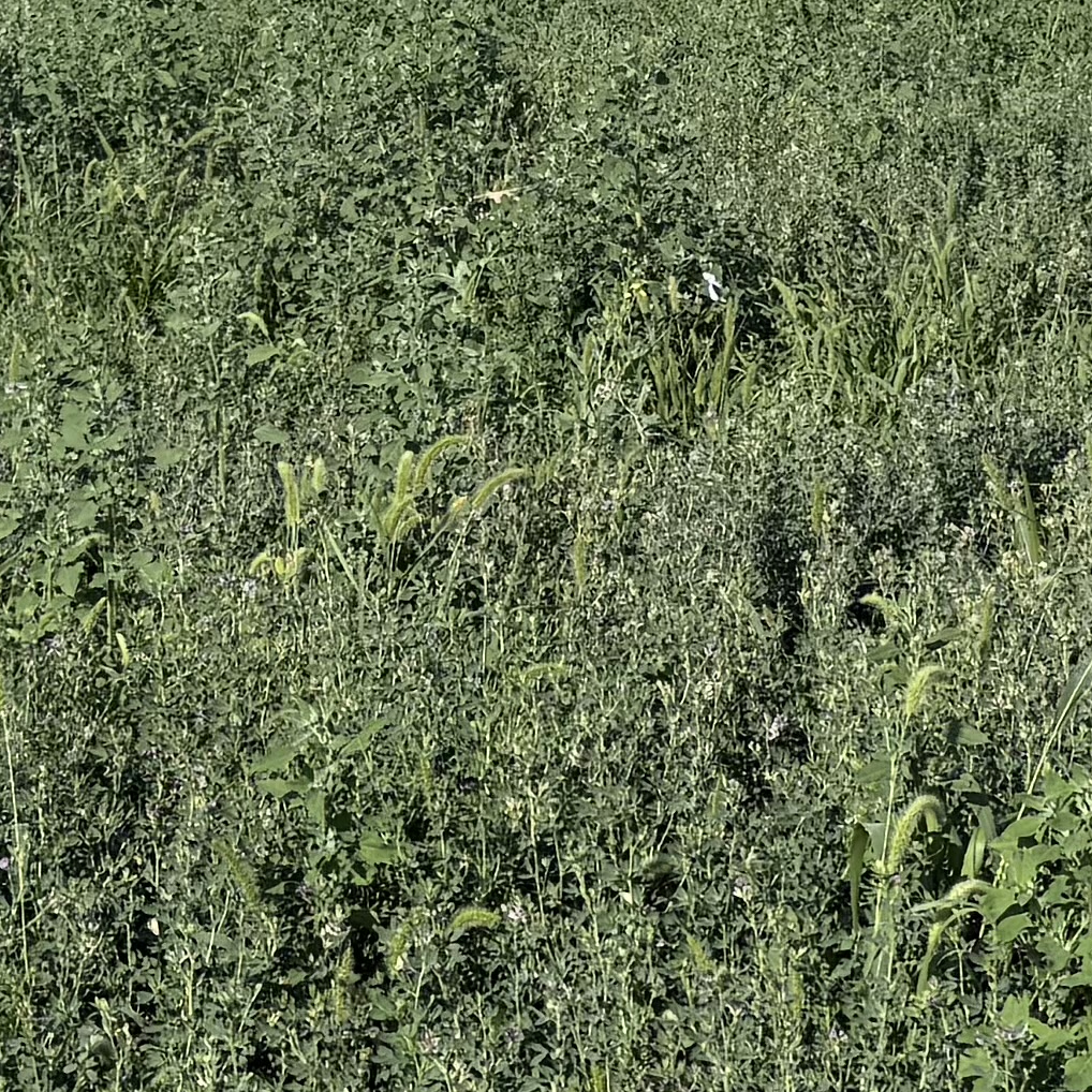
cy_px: 165
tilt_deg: -4.5
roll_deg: +0.7
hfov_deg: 14.6
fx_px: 4247
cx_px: 601
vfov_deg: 14.5
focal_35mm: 119
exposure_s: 1/5319
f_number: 1.78
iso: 80
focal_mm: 6.76
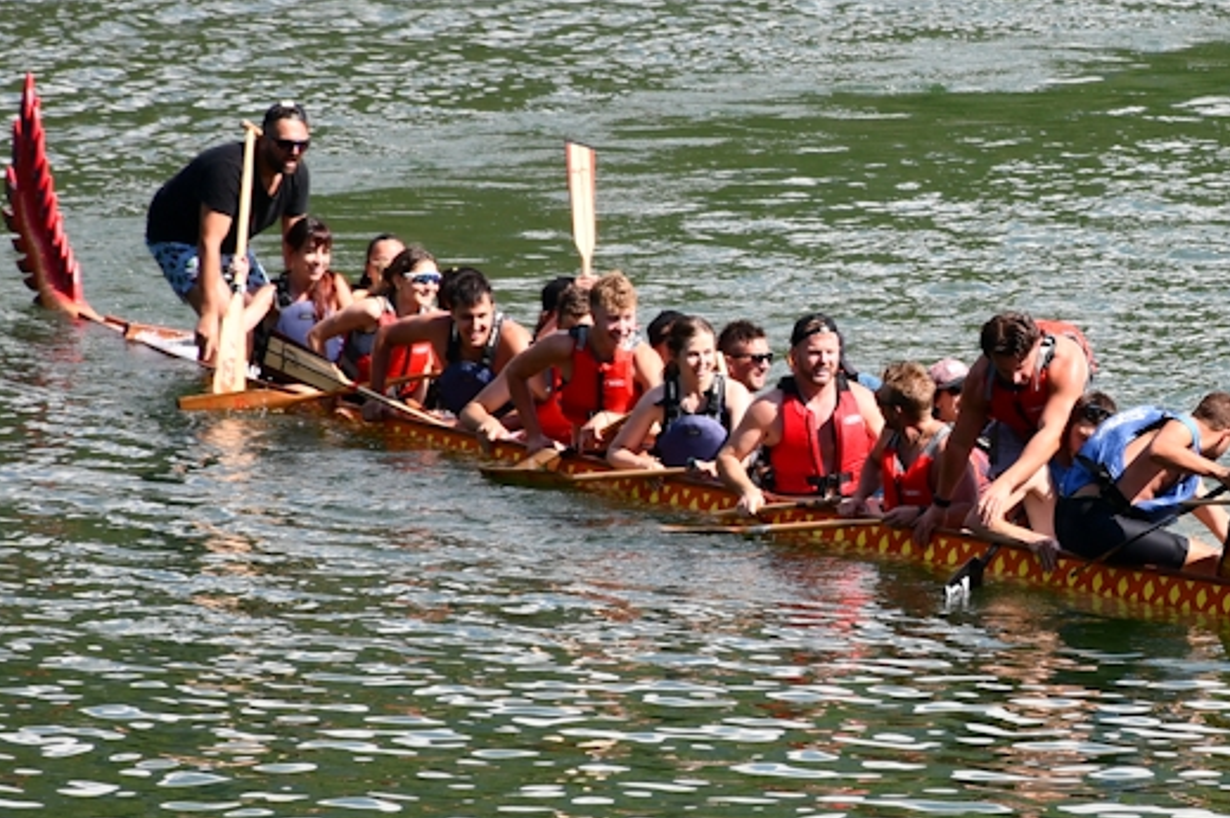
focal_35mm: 324
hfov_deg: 6.4
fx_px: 11059
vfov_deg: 4.2
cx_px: 889
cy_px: 397
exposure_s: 1/500
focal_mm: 140
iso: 200
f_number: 7.1
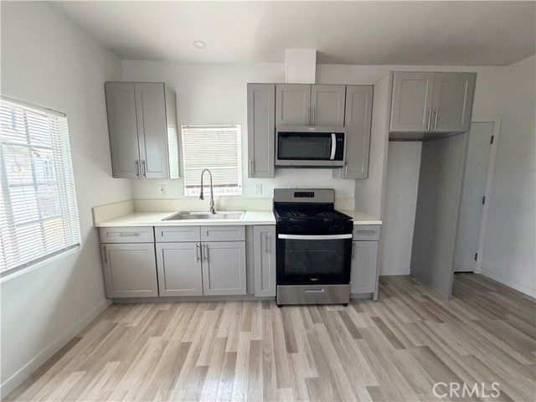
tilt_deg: -6.6
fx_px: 217
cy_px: 201
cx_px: 268
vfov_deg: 85.7
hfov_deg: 102.1
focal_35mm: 14
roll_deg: -0.1
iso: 320
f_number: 2.2
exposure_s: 1/116
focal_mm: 2.22
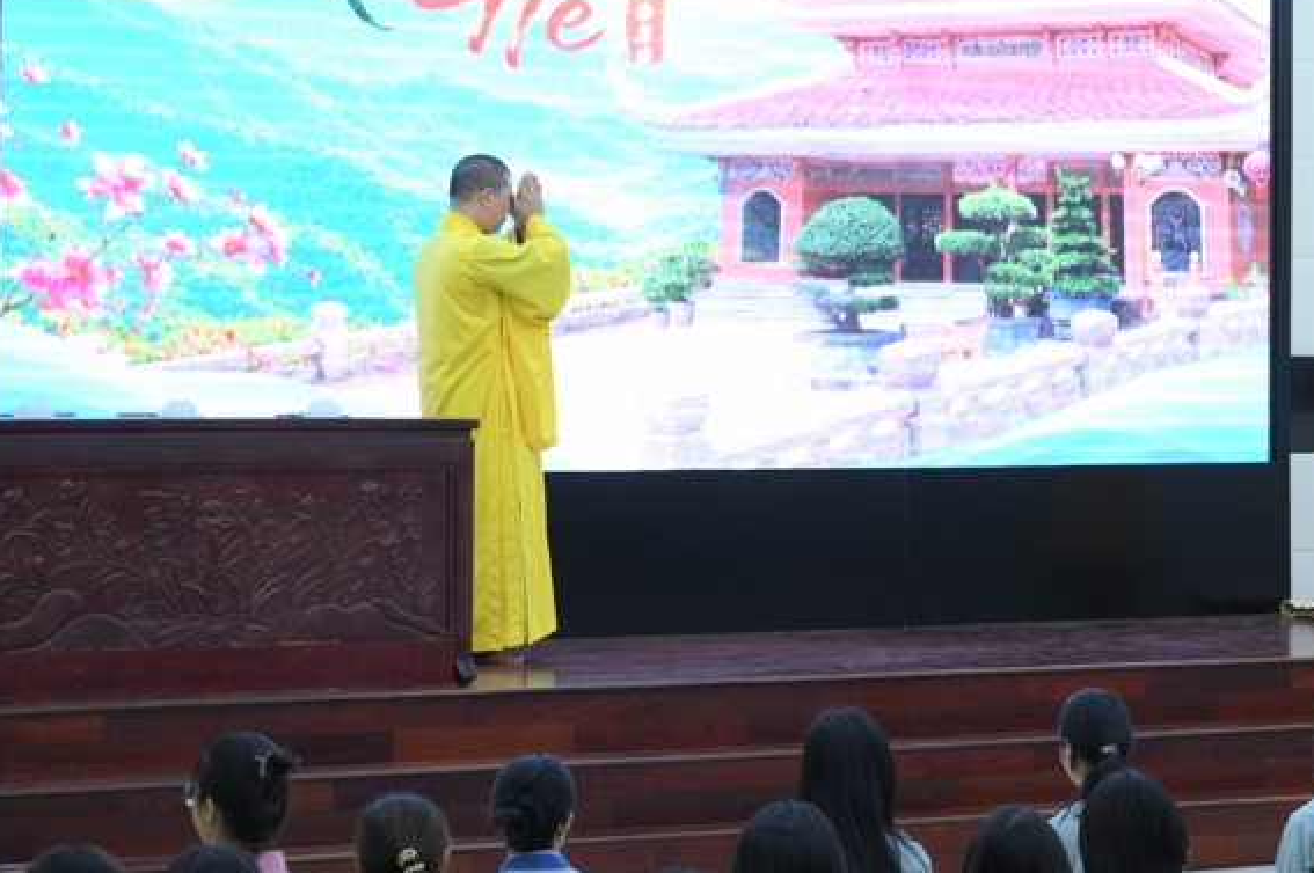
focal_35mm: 112
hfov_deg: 18.2
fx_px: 4084
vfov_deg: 12.1
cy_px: 125
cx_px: 886
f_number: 4
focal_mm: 65
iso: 2500
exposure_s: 1/100
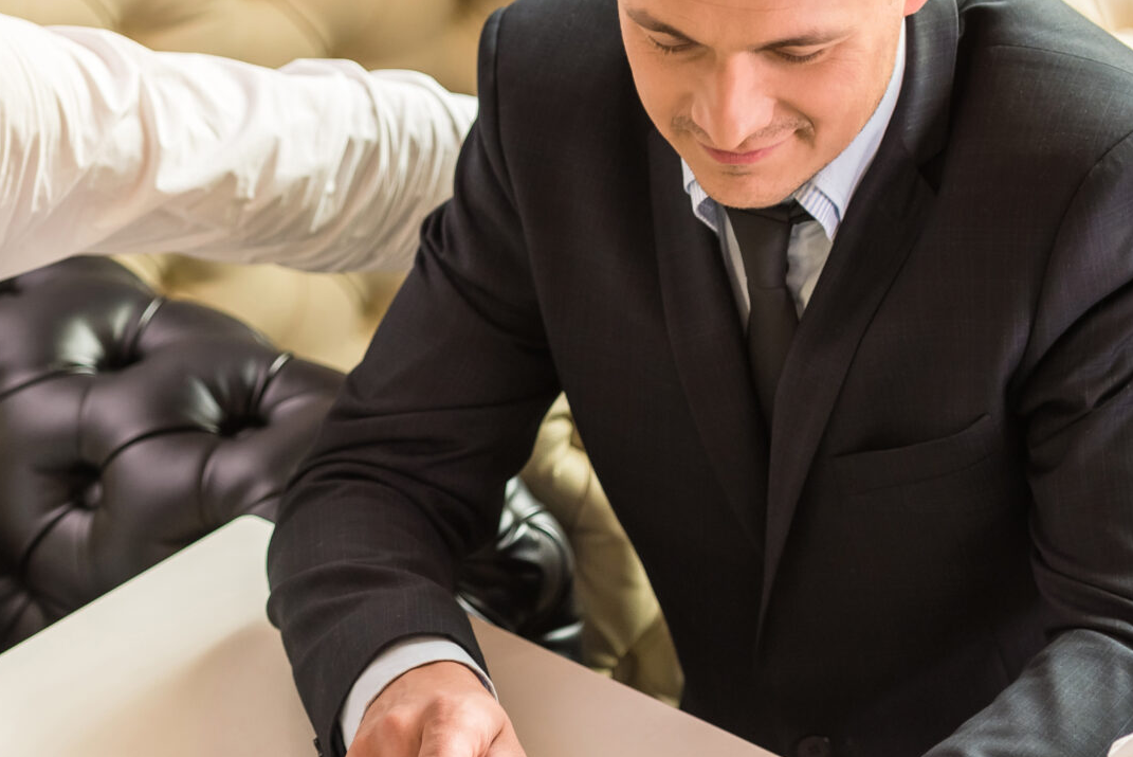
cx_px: 544
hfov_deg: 8.6
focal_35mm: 239
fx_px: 7525
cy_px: 512
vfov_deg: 5.8
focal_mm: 100
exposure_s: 1/125
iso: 400
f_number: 2.8
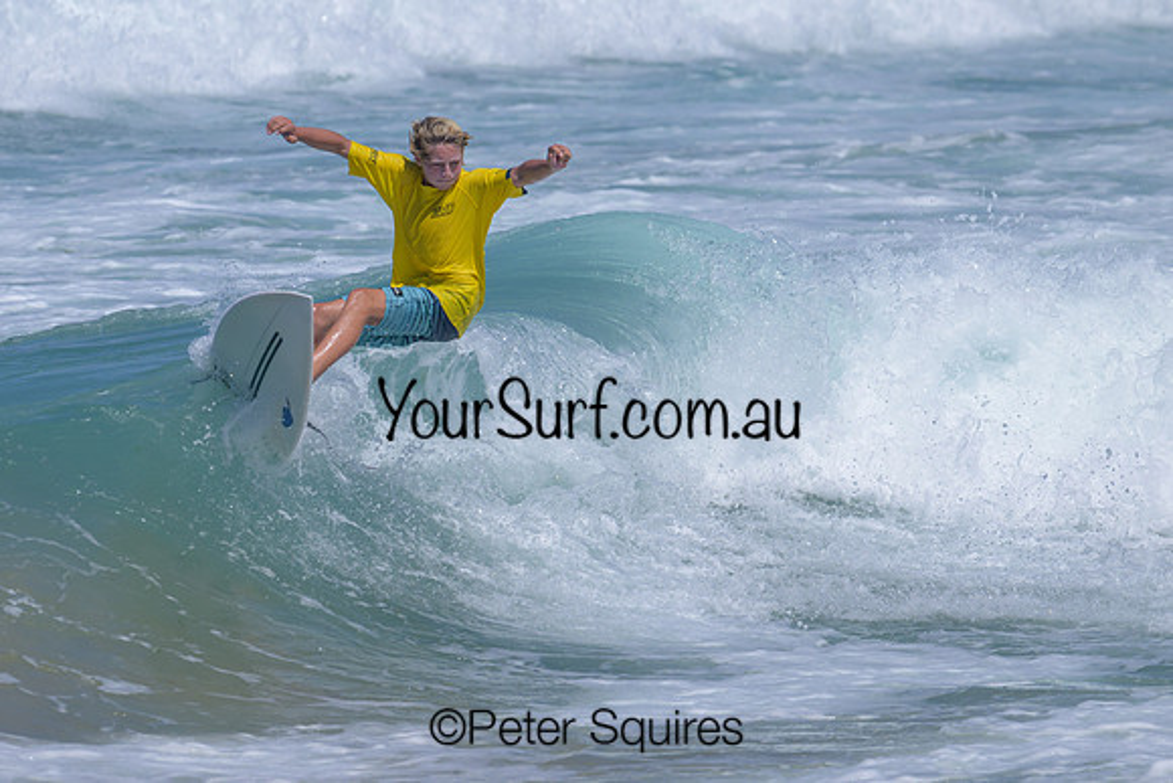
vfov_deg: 2.3
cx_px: 483
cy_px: 394
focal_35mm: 608
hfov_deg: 3.4
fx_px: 19809
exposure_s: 1/2000
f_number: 11
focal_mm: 450
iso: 400
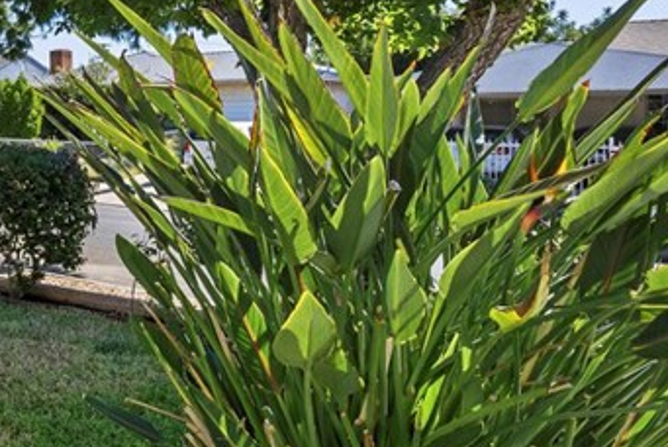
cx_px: -257
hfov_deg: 31.6
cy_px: 99
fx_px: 780
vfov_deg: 31.3
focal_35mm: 42
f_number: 9
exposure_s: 1/60
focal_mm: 14
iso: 100
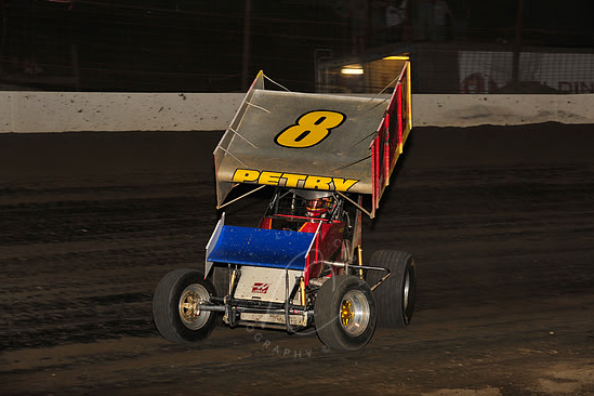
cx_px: 300
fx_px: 2178
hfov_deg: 15.5
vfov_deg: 10.4
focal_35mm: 132
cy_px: 193
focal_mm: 125
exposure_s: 1/320
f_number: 7.1
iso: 1000
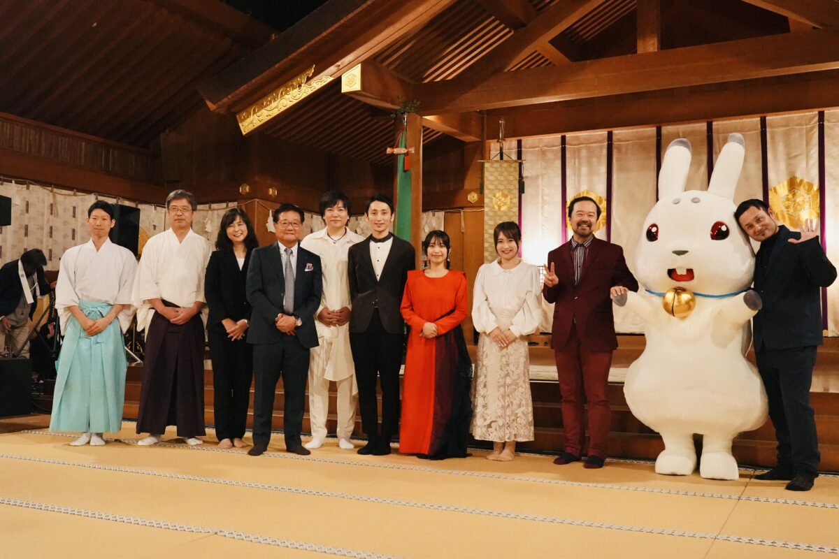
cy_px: 280
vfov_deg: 36.9
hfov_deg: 53.1
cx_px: 420
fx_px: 839
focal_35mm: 36
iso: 8000
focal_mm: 24
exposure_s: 1/125
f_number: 3.5
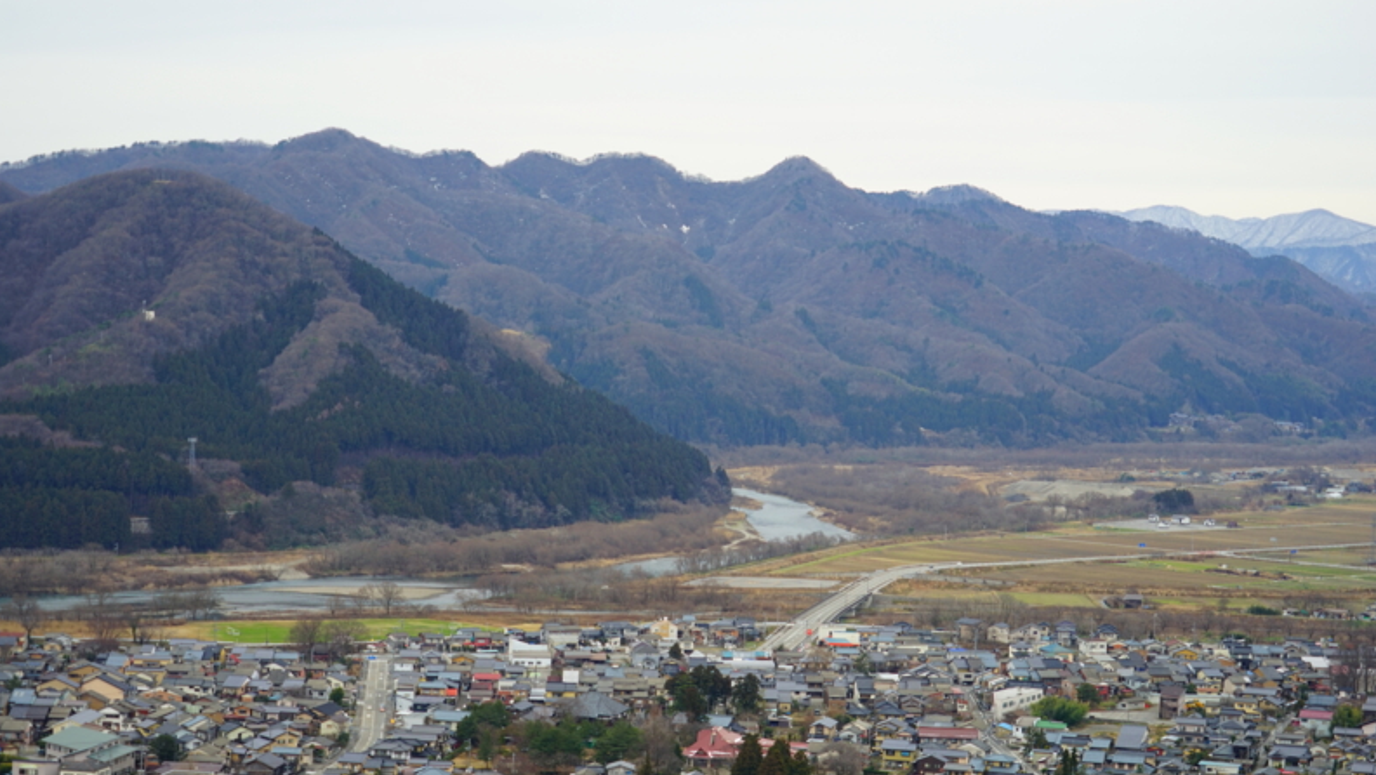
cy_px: 438
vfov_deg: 16.5
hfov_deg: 29.0
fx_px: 2664
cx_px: 690
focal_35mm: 73
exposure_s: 1/90
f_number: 5.6
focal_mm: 69
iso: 100
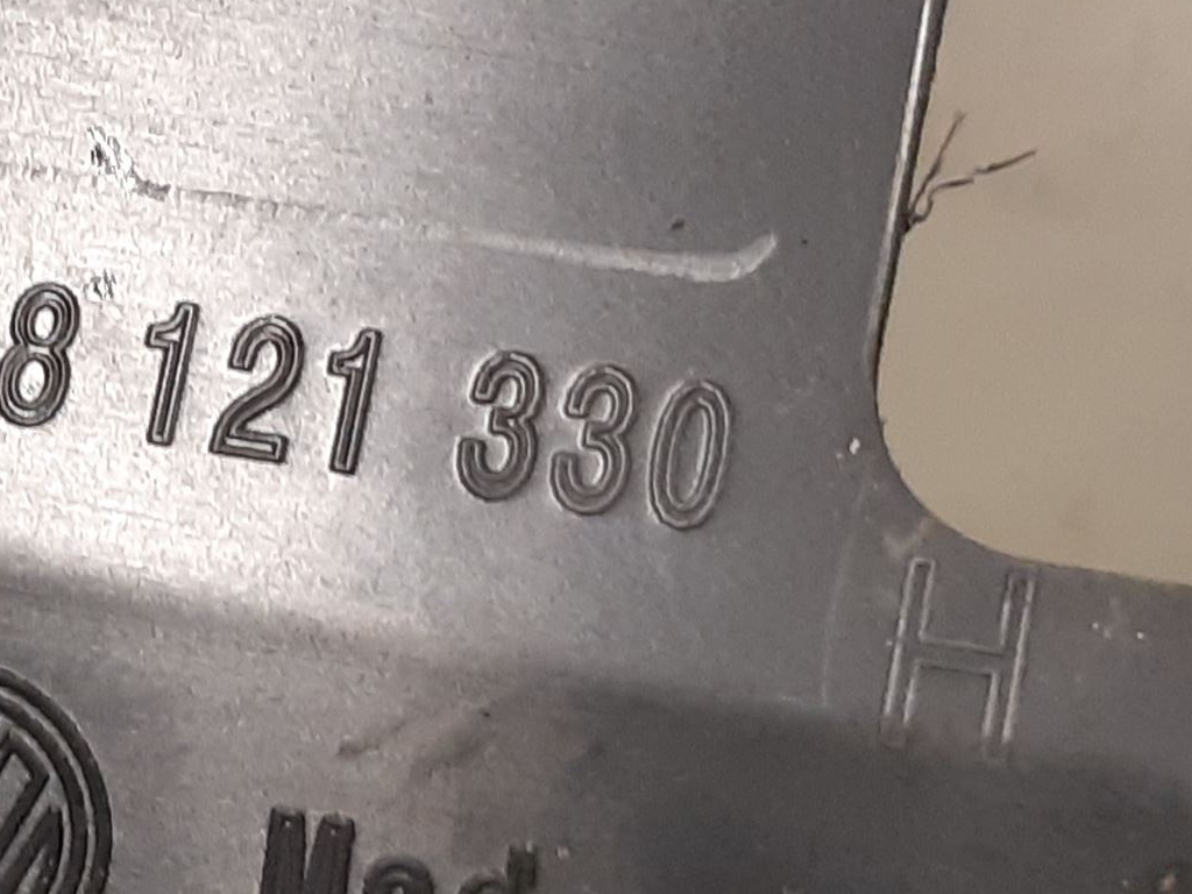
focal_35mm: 52
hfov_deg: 35.9
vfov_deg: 28.0
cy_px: 398
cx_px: 285
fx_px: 1791
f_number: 1.7
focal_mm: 3.93
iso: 200
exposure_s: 1/50
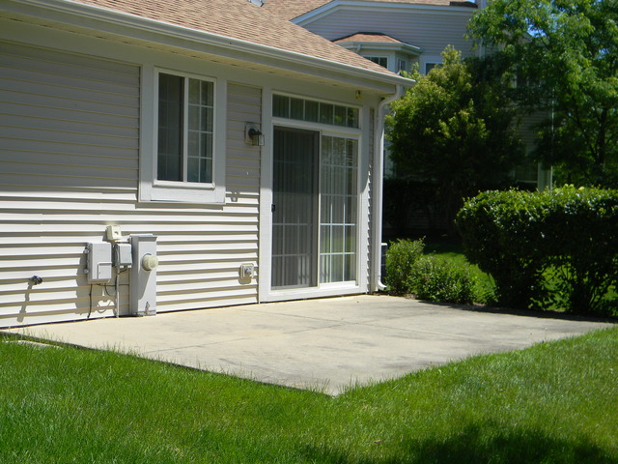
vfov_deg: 30.9
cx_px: 309
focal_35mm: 47
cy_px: 232
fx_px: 839
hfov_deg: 40.4
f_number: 3.9
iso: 80
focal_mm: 8.6
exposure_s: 1/608
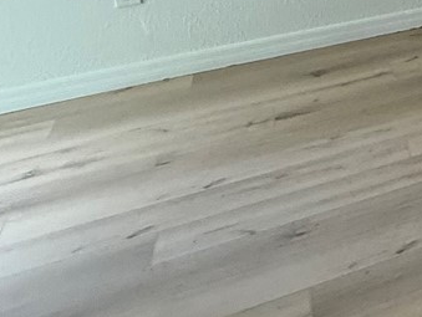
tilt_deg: -8.1
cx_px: 967
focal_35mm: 66
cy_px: -168
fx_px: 805
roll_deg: -1.4
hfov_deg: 16.1
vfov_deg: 19.3
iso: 160
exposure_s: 1/120
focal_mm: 2.22
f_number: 2.2
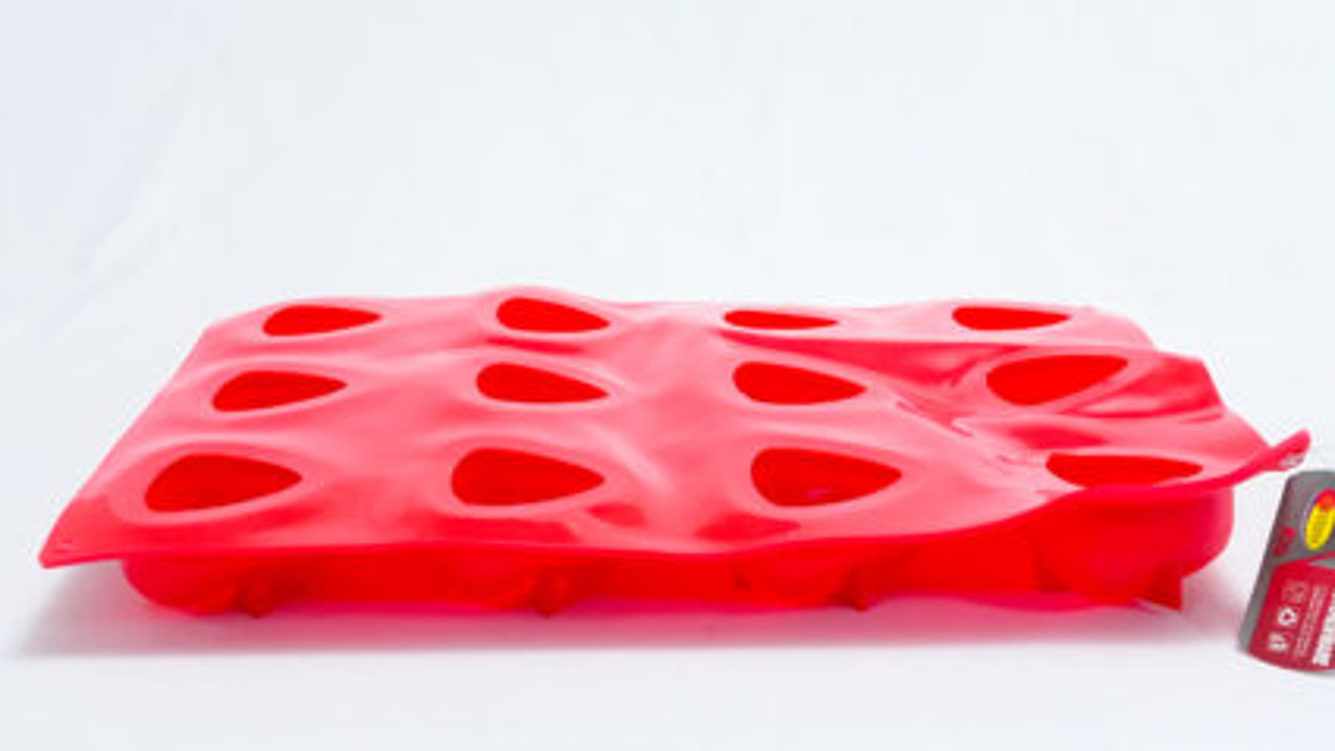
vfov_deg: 23.0
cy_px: 341
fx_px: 1841
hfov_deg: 39.9
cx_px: 672
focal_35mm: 52
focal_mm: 33
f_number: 10
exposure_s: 1/125
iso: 3200
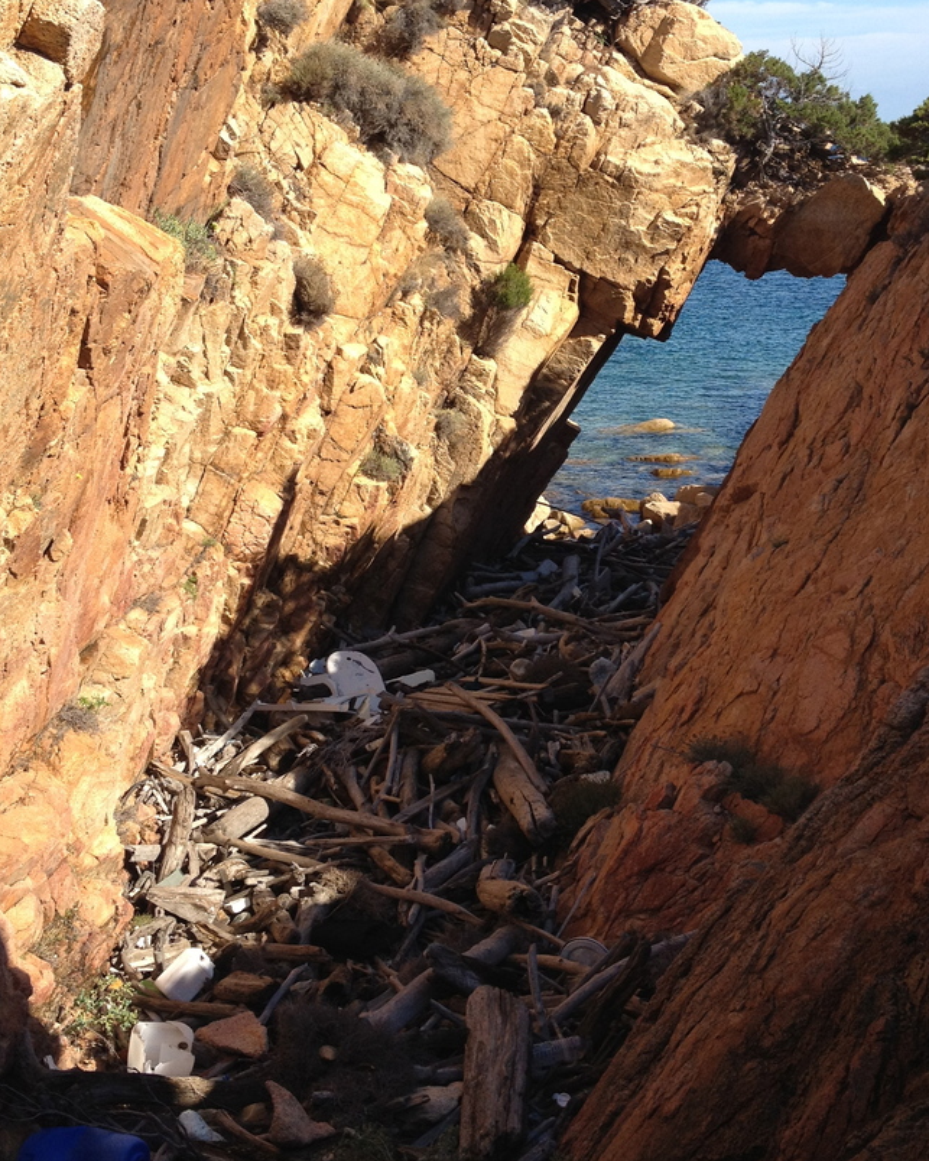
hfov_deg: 29.6
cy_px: 501
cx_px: 540
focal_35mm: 51
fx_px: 1753
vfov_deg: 36.6
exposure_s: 1/986
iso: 64
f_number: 2.4
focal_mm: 4.28
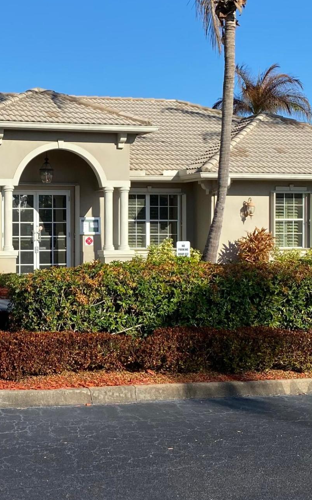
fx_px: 843
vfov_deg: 32.9
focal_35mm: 62
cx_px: 30
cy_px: 225
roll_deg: +0.5
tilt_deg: -0.8
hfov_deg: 20.5
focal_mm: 4.25
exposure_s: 1/2890
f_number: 1.8
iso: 32
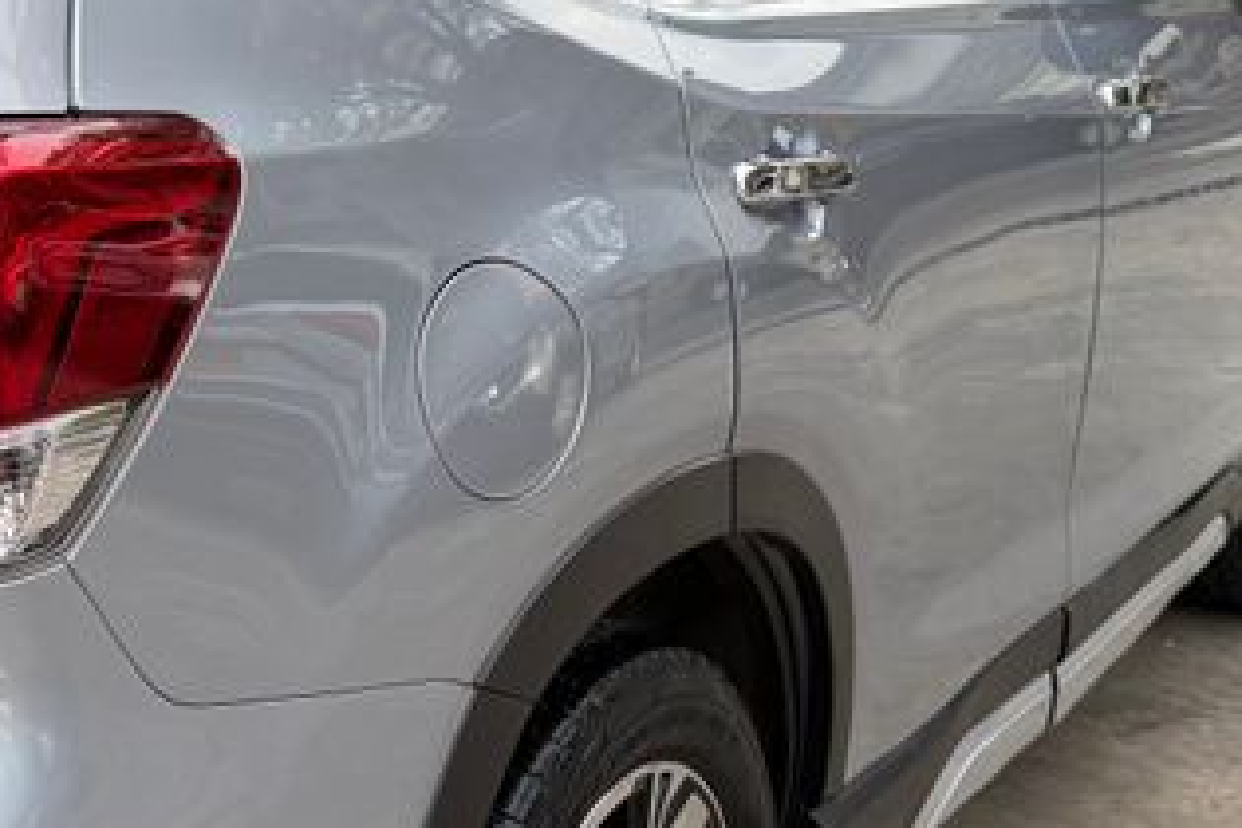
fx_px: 2622
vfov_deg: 17.9
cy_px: 394
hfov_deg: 25.0
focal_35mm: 76
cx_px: -79
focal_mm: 6.76
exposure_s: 1/186
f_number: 1.78
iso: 100
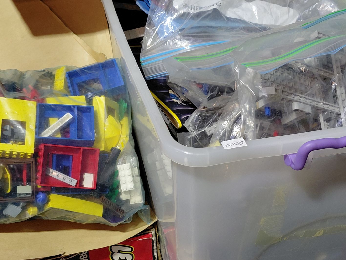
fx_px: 360
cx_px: 151
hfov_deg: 51.2
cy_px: 121
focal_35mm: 36
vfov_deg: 39.6
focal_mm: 4.69
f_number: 1.8
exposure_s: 1/60
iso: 125
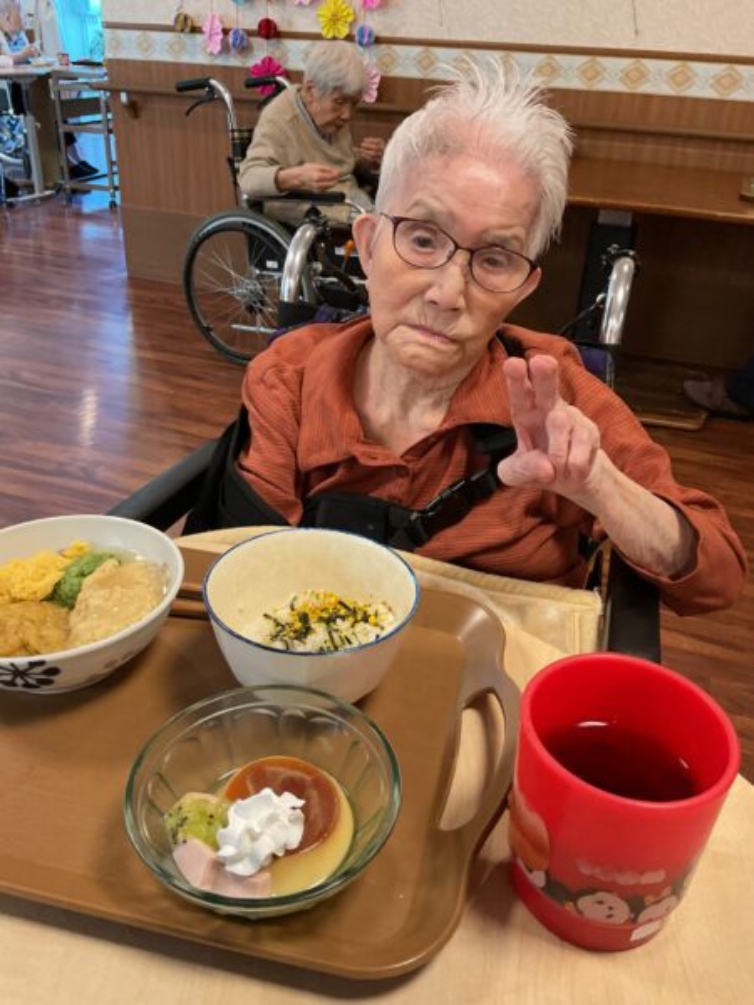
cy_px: 502
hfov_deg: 48.2
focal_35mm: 29
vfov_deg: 61.7
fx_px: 842
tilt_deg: -31.7
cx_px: 377
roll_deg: -1.5
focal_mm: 3
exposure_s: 1/60
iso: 160
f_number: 1.8
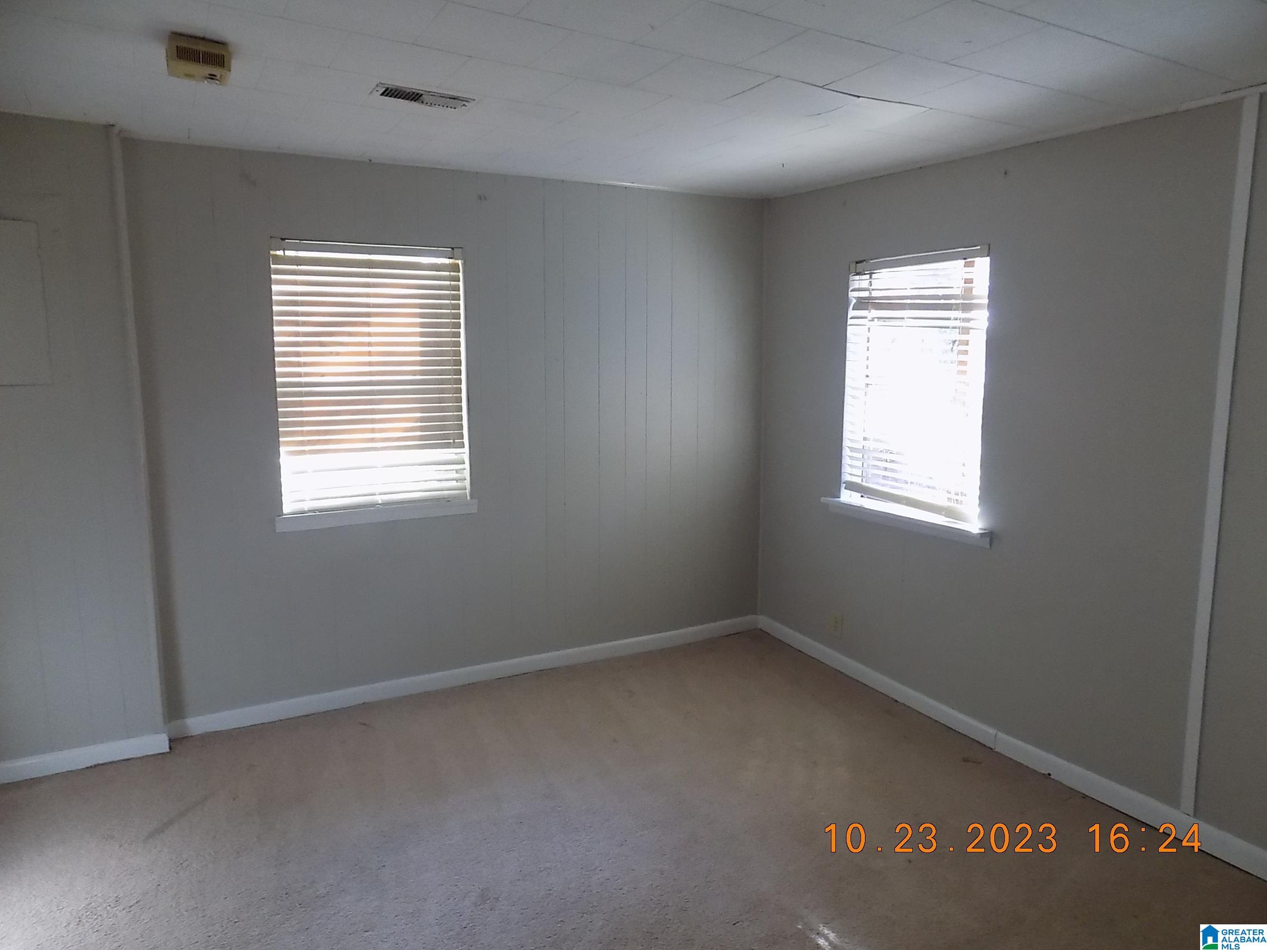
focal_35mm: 23
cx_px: 634
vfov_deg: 58.9
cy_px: 475
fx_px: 842
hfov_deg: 73.9
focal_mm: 4
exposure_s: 1/30
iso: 320
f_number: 3.1
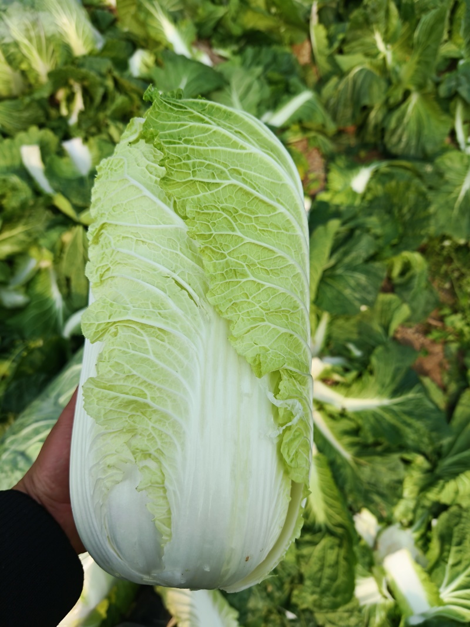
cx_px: 235
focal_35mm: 24
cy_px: 314
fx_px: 435
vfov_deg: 71.6
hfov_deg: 56.8
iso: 50
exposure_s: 1/890
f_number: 1.9
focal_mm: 6.67
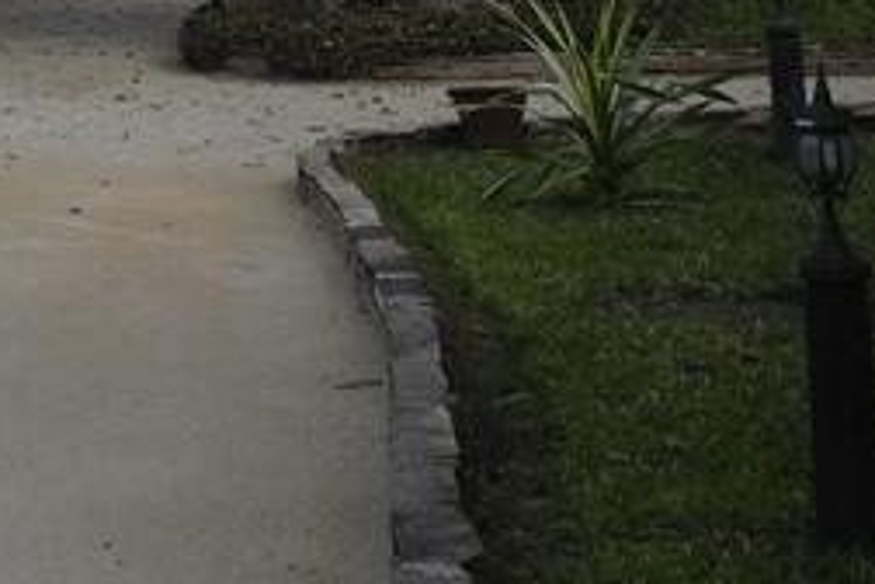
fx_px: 3597
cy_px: -1029
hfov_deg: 12.9
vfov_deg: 8.2
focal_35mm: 148
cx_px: -573
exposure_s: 1/419
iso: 100
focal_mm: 6
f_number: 2.8
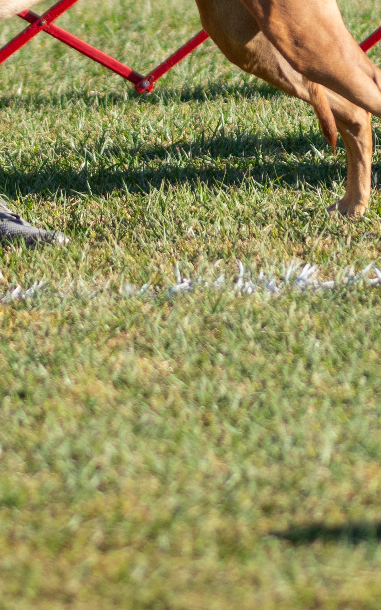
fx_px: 7809
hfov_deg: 2.8
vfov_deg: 4.5
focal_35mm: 470
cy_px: -209
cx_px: -61
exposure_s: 1/5000
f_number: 1.4
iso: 160
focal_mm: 85
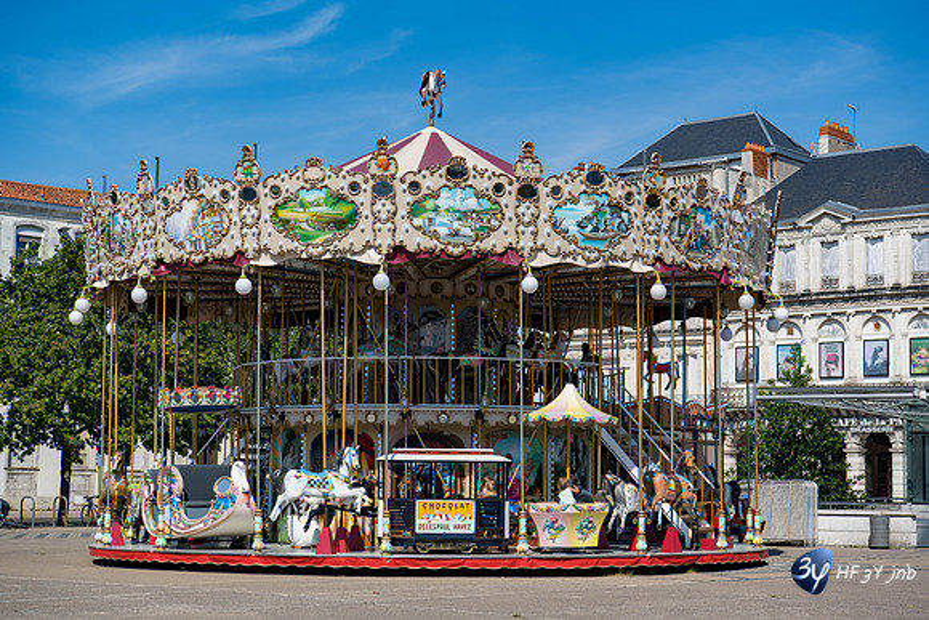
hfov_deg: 28.8
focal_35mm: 70
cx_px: 464
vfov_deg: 19.5
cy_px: 310
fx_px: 1807
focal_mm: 70
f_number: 7.1
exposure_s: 1/400
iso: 64
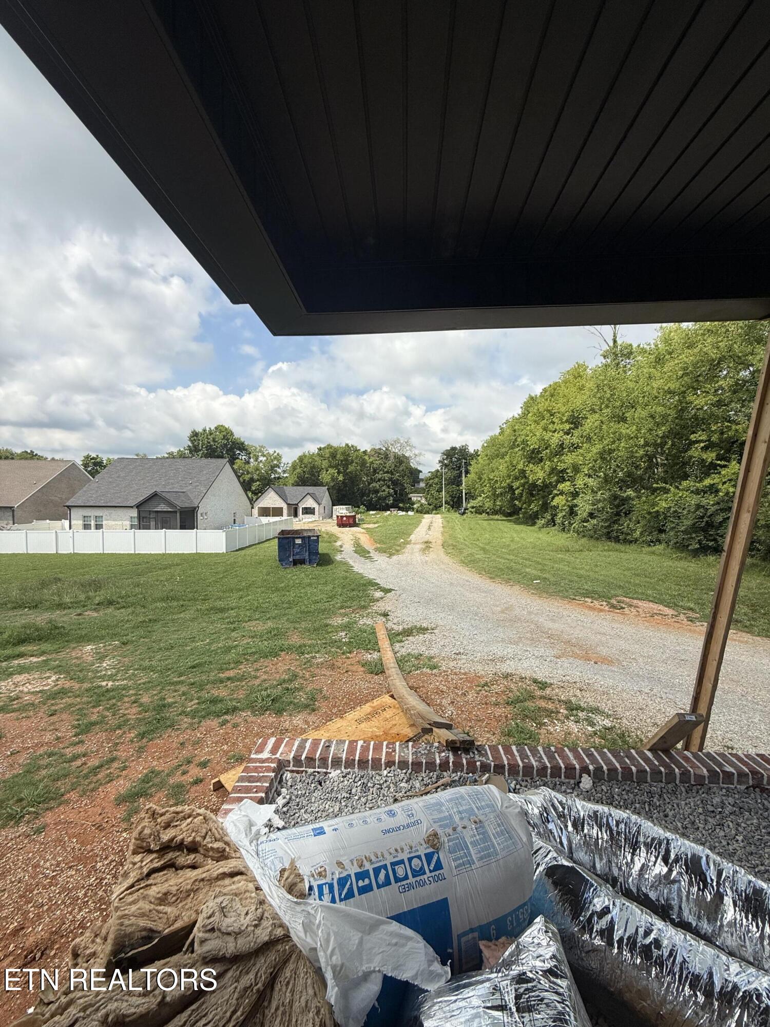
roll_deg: -1.2
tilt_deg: -2.4
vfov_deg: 102.1
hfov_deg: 85.7
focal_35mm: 14
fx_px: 415
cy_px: 514
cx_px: 385
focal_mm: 2.22
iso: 50
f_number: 2.2
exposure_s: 1/2410
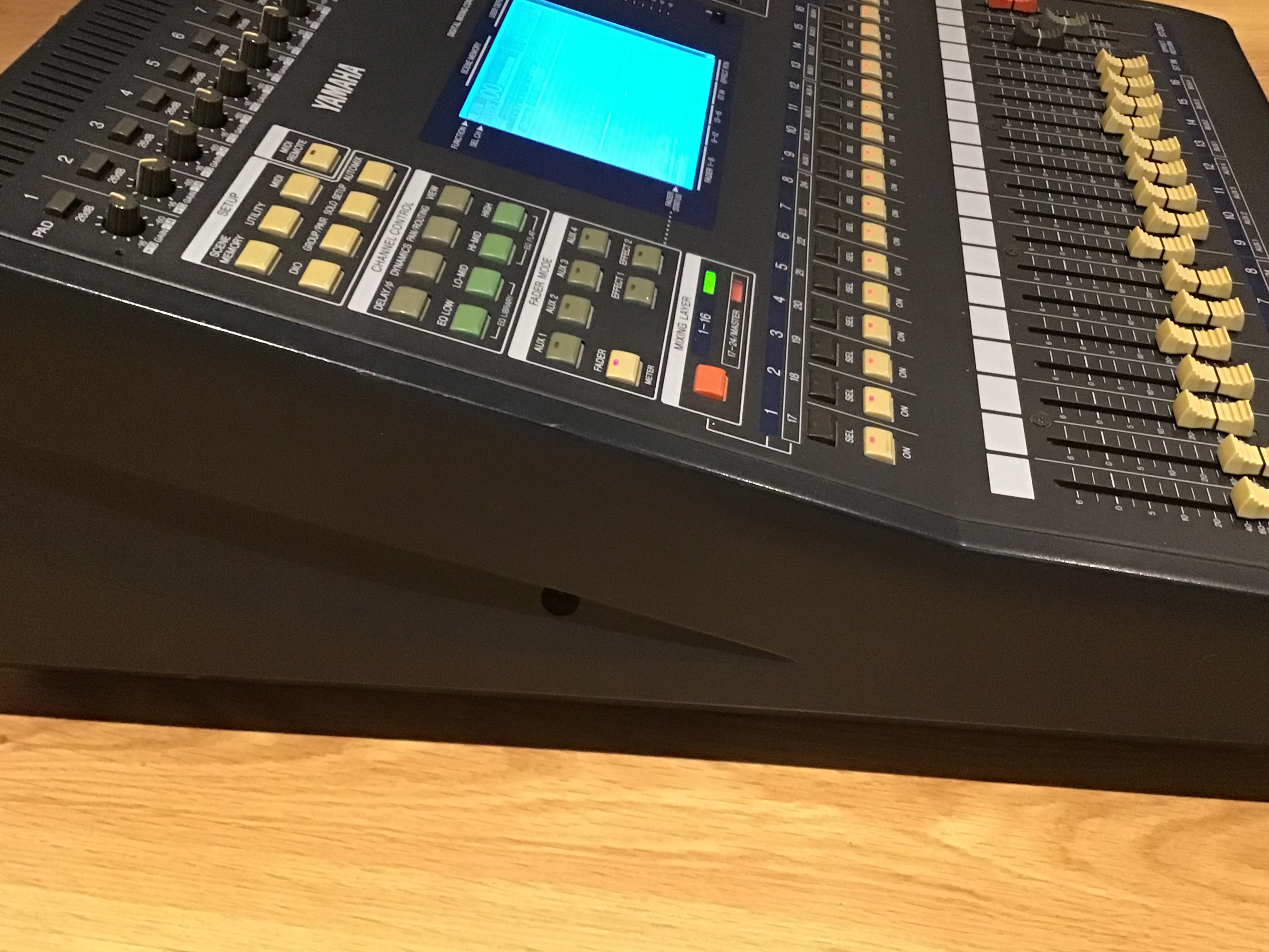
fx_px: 1393
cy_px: 391
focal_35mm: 38
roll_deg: +1.9
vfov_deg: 37.6
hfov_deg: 49.0
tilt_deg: -37.2
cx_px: 657
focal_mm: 3.3
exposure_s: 1/17
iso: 500
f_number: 2.4
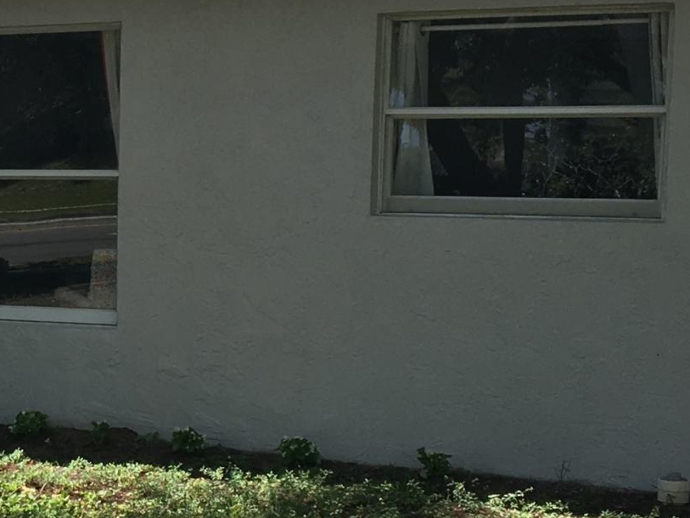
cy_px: 336
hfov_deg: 17.5
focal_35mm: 107
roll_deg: -0.1
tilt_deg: -4.3
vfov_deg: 13.8
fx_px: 2133
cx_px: -129
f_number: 2.2
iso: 25
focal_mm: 4.15
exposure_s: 1/793
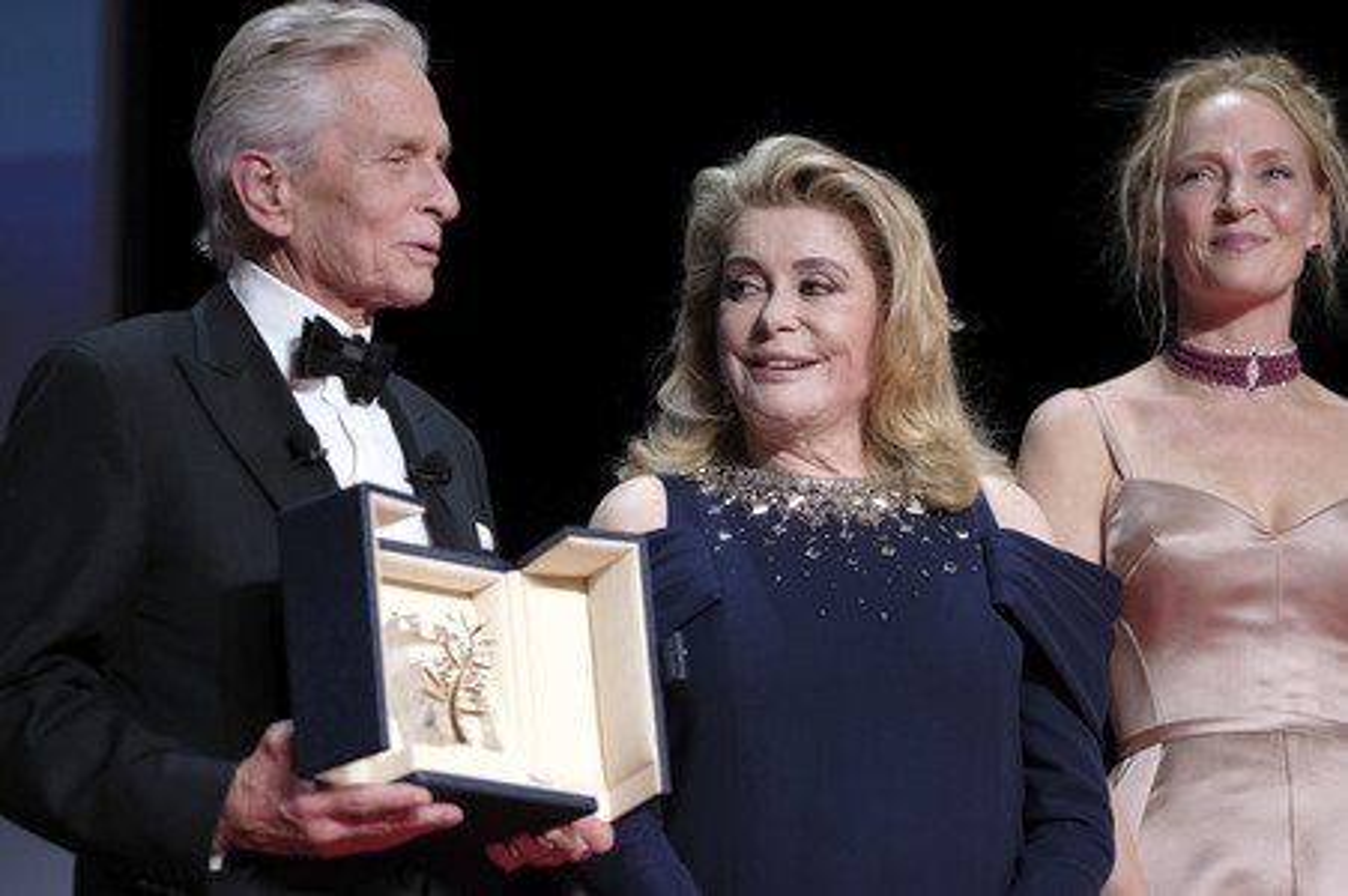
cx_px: 674
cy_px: 448
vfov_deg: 10.1
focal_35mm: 135
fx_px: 5051
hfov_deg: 15.2
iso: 1600
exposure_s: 1/500
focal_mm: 90
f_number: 2
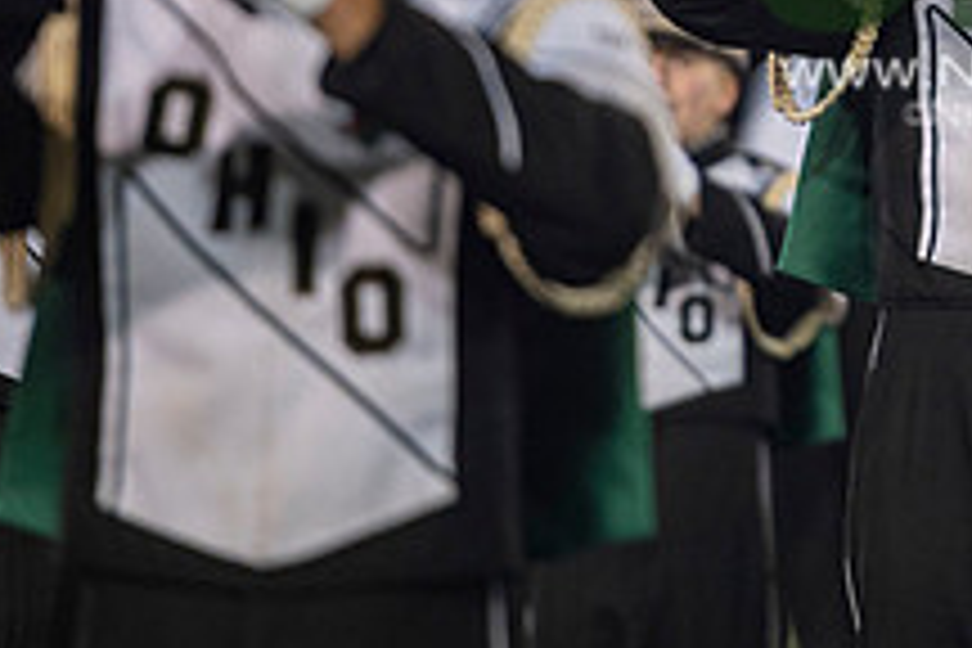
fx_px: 14471
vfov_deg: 2.6
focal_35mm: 536
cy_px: -90
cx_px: 1089
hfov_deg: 3.8
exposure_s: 1/500
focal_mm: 200
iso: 1000
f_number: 2.8
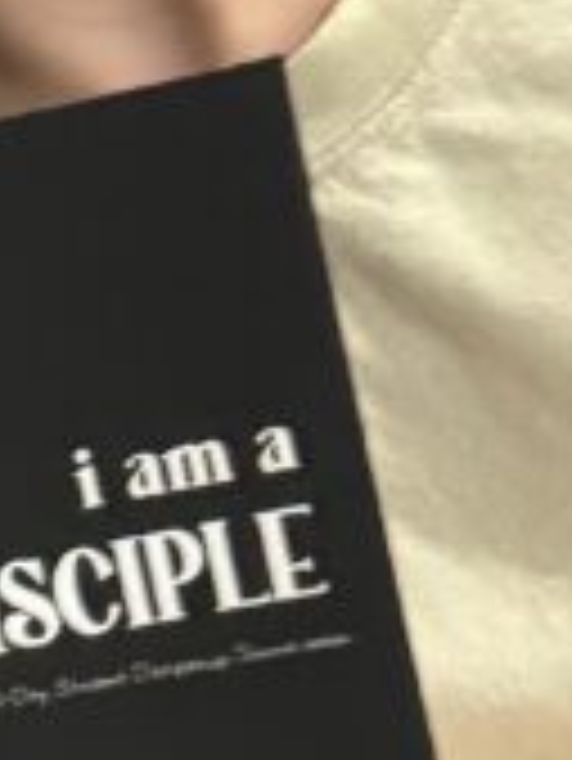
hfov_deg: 9.9
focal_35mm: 145
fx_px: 3191
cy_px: 400
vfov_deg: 13.6
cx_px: -333
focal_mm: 6.86
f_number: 1.78
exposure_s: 1/30
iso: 800
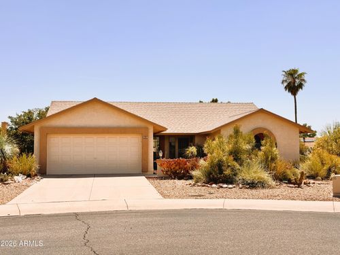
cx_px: 170
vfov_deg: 30.3
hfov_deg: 39.7
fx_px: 471
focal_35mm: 48
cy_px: 128
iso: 64
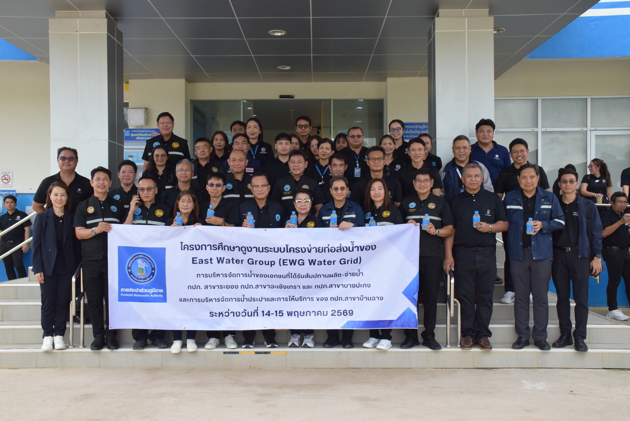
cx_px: 315
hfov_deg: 49.5
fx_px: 683
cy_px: 210
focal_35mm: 39
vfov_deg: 34.3
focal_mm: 26
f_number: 10
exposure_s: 1/400
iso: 800
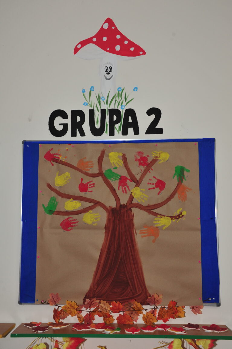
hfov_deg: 37.8
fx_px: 339
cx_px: 116
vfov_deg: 54.5
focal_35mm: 35
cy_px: 174
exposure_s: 1/60
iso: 640
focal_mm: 35
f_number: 5.6
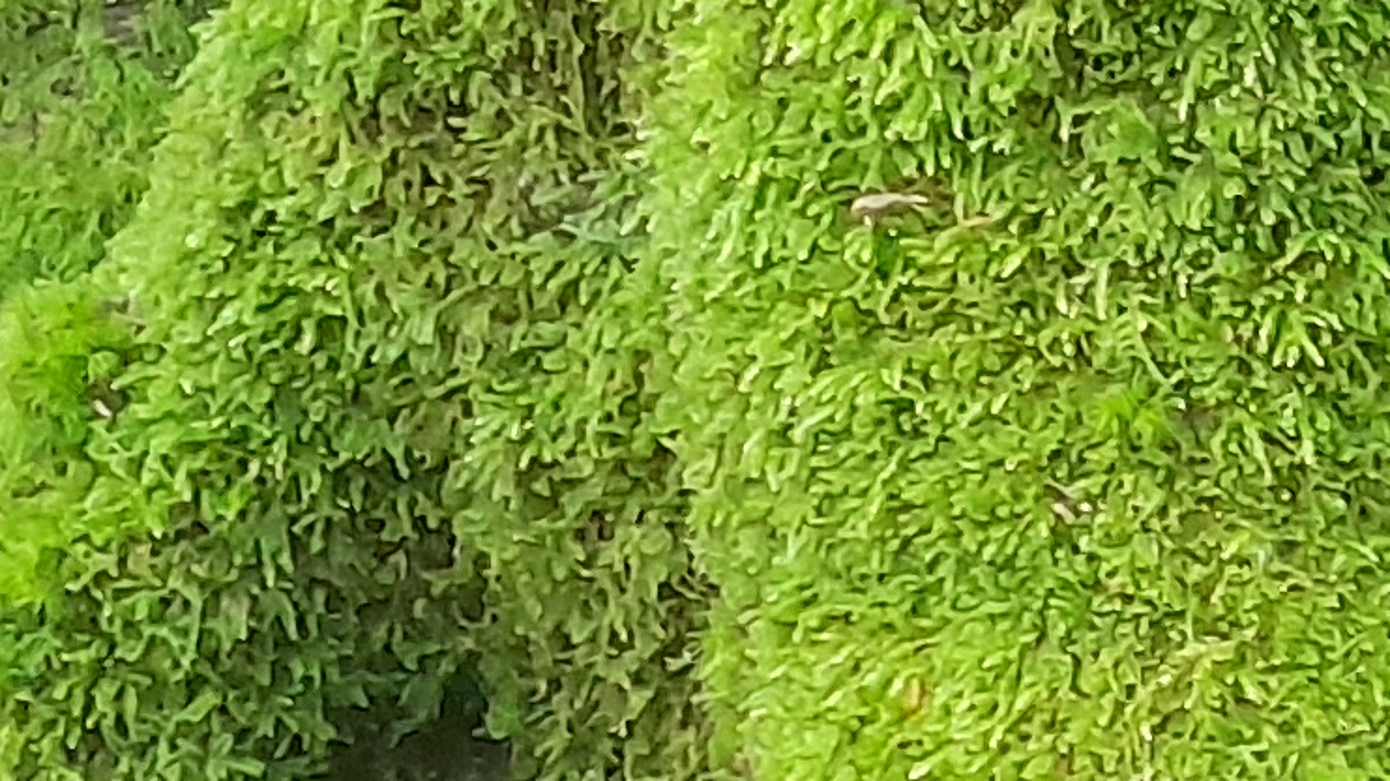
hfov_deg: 11.5
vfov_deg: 6.9
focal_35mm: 176
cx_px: 2336
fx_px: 6485
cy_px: 476
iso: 400
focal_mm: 4
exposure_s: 1/33
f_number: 1.8
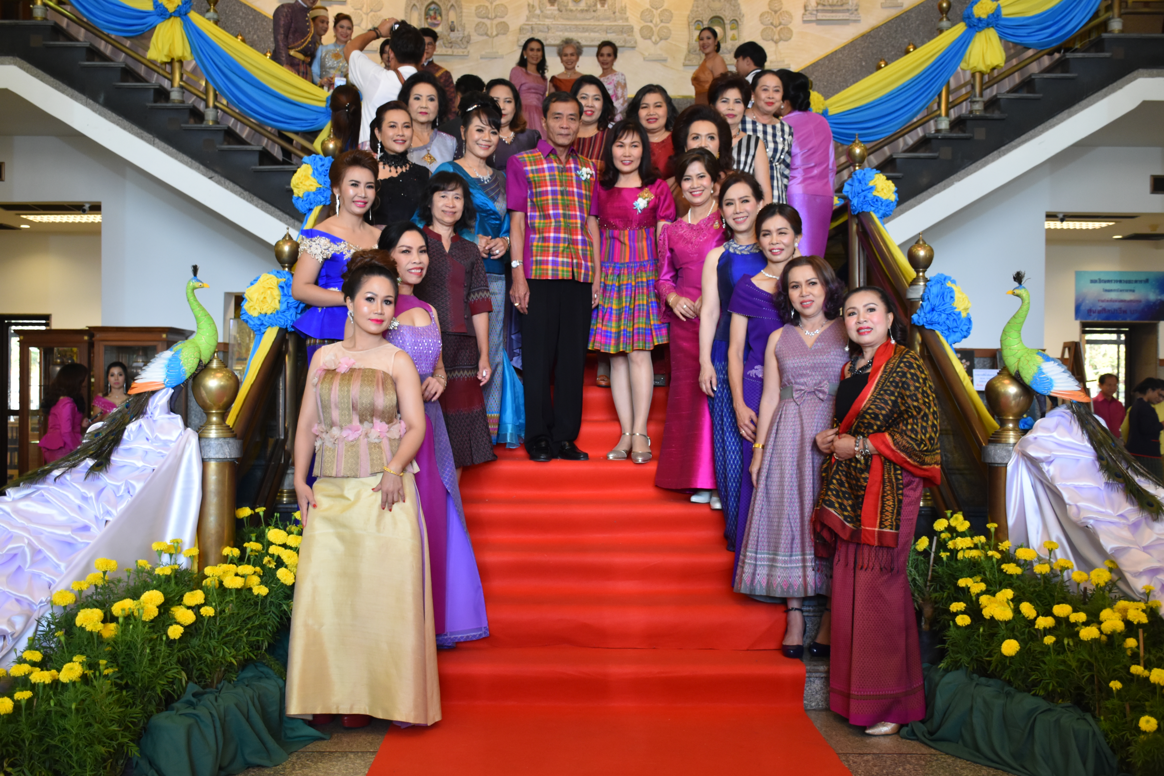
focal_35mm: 39
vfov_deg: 34.2
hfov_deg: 49.6
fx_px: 1261
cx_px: 582
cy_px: 388
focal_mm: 26
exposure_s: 1/60
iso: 800
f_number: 3.8
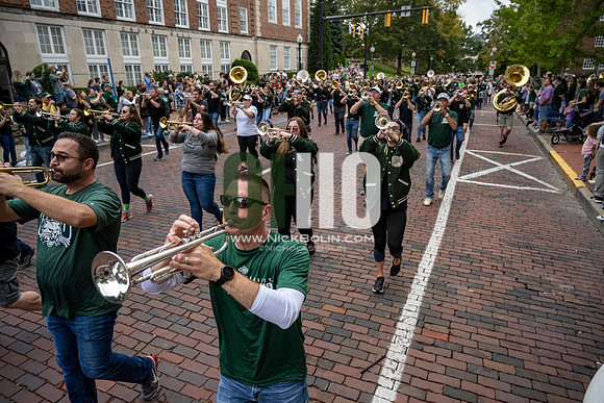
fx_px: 403
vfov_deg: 53.2
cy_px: 202
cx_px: 302
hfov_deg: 73.7
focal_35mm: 24
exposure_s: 1/1600
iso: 1000
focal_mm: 24
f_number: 4
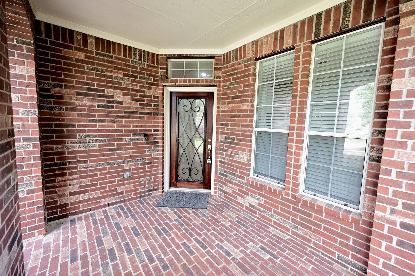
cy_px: 138
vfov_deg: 81.1
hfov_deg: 104.3
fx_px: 161
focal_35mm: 14
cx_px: 208
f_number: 4.8
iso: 400
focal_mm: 14
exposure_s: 1/90
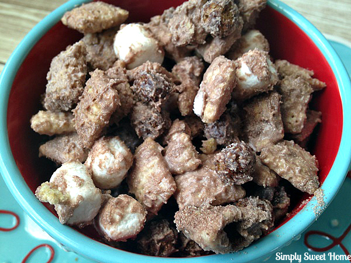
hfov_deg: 55.4
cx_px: 176
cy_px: 132
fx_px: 335
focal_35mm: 33
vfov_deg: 42.9
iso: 50
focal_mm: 4.12
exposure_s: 1/30
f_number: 2.4
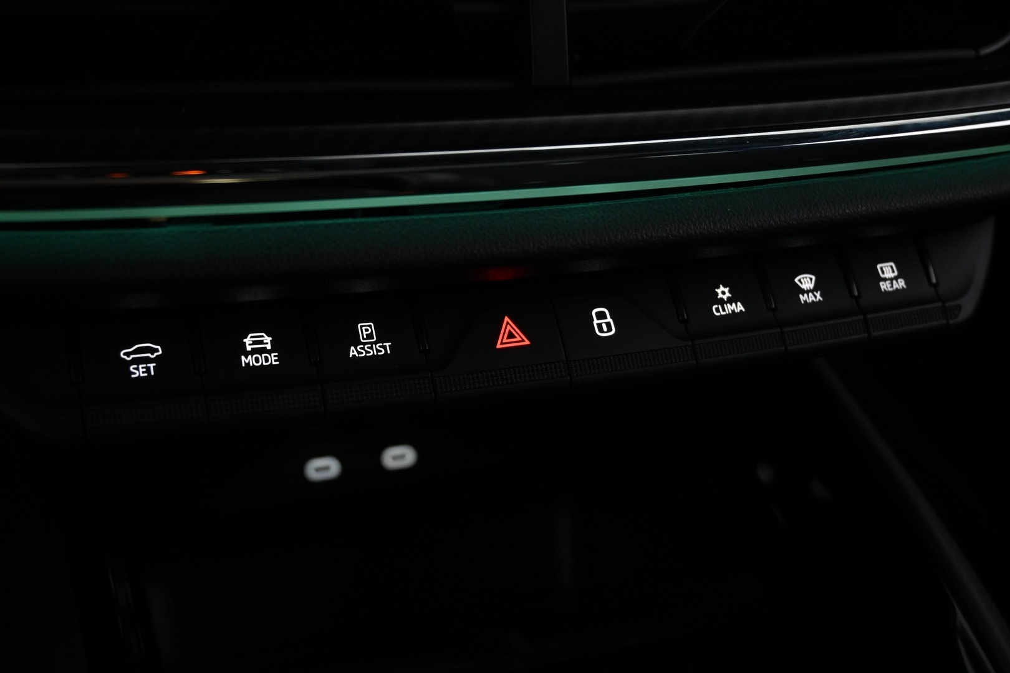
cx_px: 505
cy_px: 336
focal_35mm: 46
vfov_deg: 29.4
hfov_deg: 43.0
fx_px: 1283
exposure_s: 1/50
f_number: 4.8
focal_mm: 30.5
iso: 2500
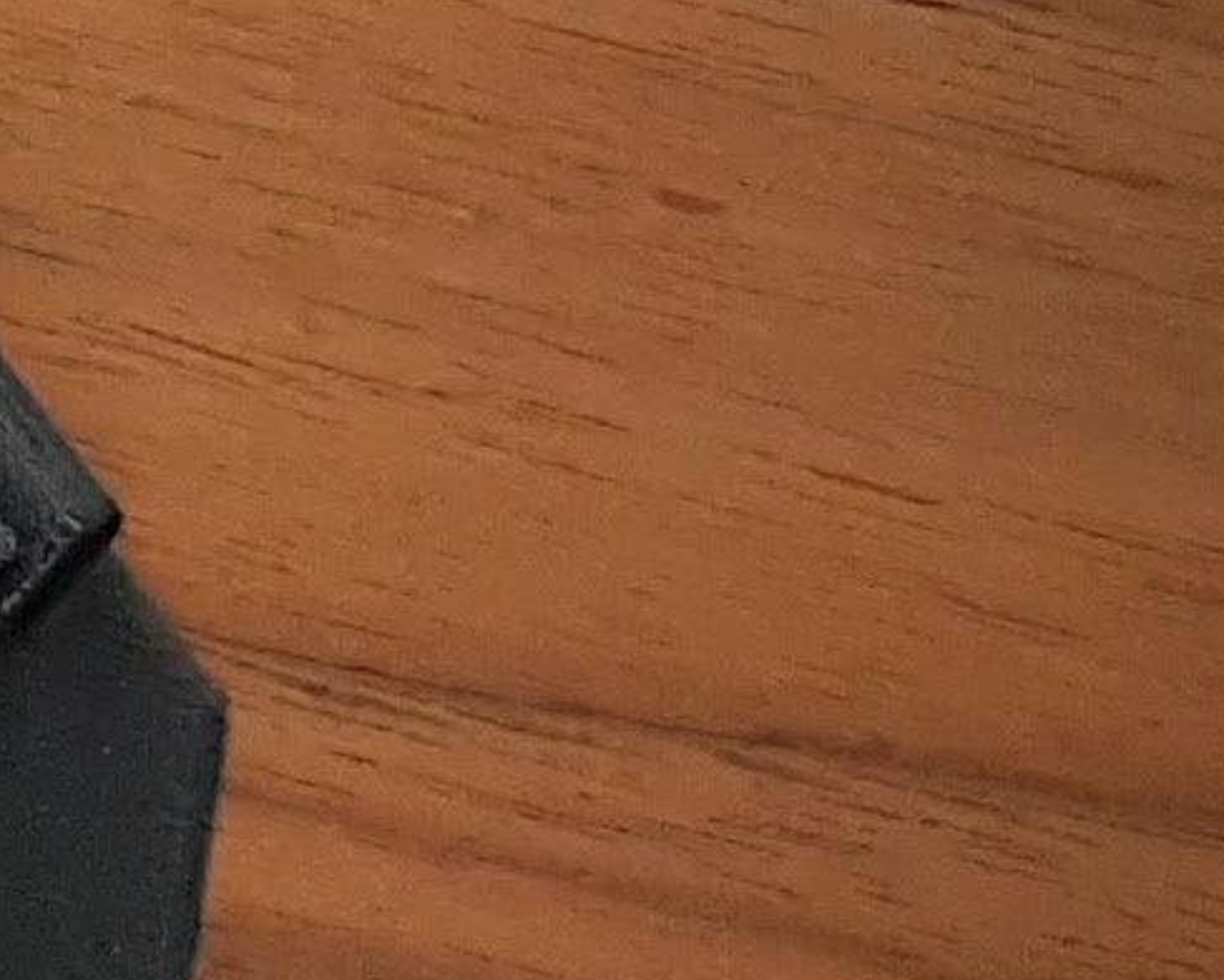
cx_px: -3426
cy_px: -111
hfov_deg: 7.2
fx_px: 7610
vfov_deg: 7.3
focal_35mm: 210
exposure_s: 1/50
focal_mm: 4.2
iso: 125
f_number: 1.7
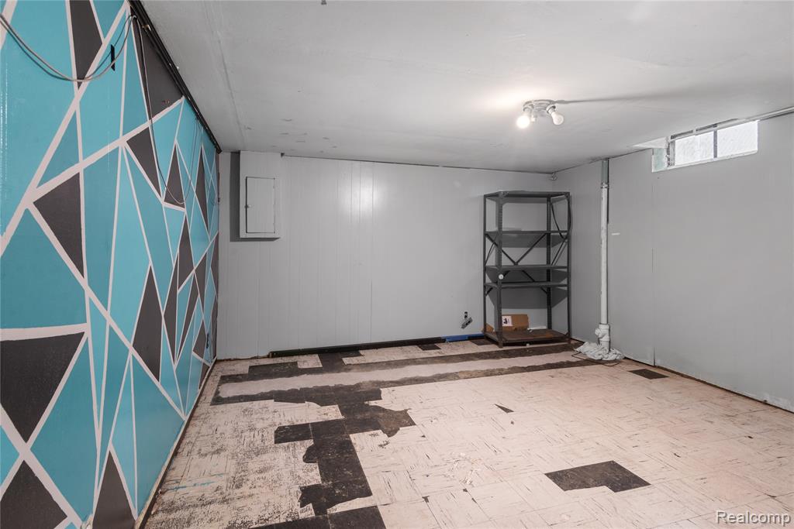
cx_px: 397
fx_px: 375
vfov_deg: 70.5
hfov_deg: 93.3
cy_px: 264
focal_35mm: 17
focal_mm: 17
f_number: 9
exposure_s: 1.6
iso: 320
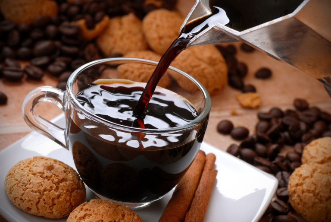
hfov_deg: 15.2
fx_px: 1243
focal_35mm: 135
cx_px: 166
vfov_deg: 10.2
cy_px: 111
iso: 100
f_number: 11
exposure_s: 1/100
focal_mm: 90
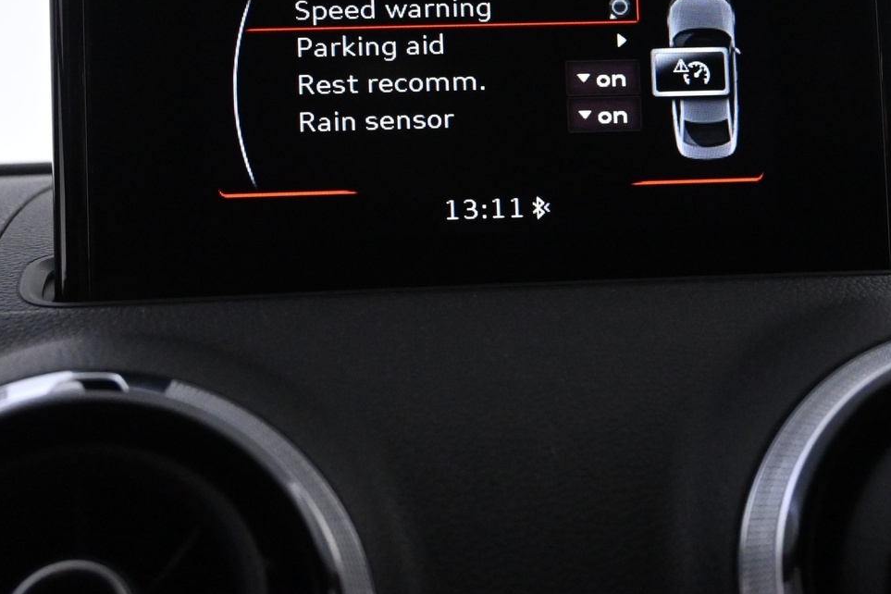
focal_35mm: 69
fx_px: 1718
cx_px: 524
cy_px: 155
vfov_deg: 19.5
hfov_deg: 29.0
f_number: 5
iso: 5000
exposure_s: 1/60
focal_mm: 27.5
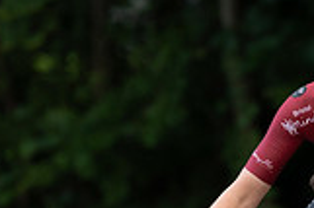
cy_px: 319
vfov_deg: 1.3
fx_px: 9262
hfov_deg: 1.9
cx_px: 370
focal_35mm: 1063
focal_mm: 200
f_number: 3.2
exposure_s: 1/800
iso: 1000
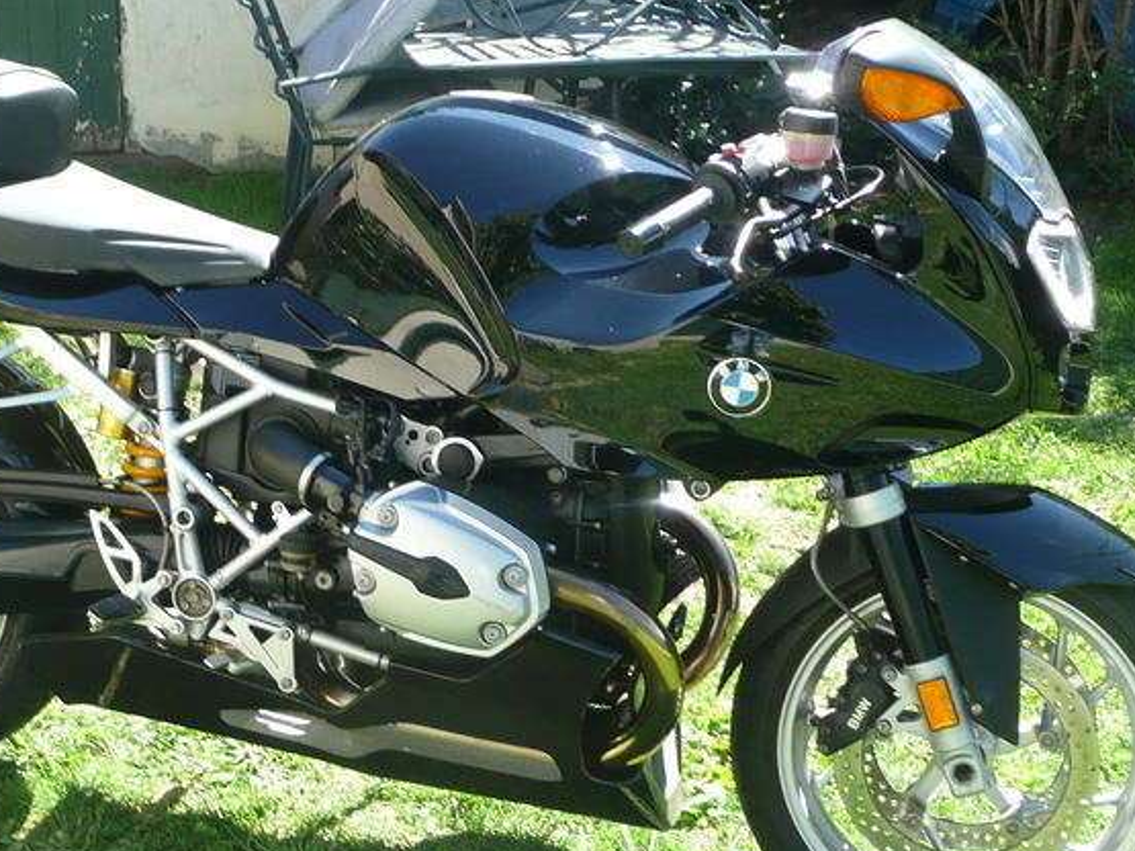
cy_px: 575
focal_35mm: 62
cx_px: 460
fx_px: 2032
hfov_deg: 31.1
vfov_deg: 23.5
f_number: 4
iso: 100
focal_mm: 7
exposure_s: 1/125
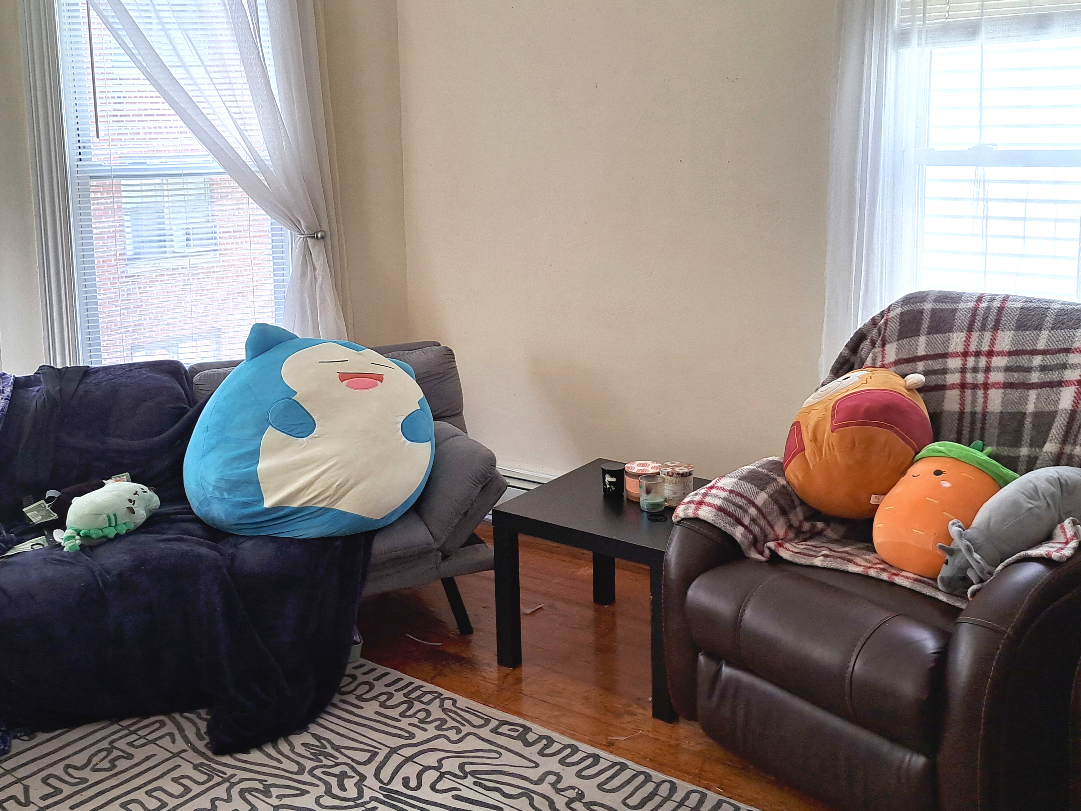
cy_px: 309
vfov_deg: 38.4
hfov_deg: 49.9
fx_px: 1156
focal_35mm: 37
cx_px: 448
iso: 50
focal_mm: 5.23
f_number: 1.8
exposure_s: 1/120
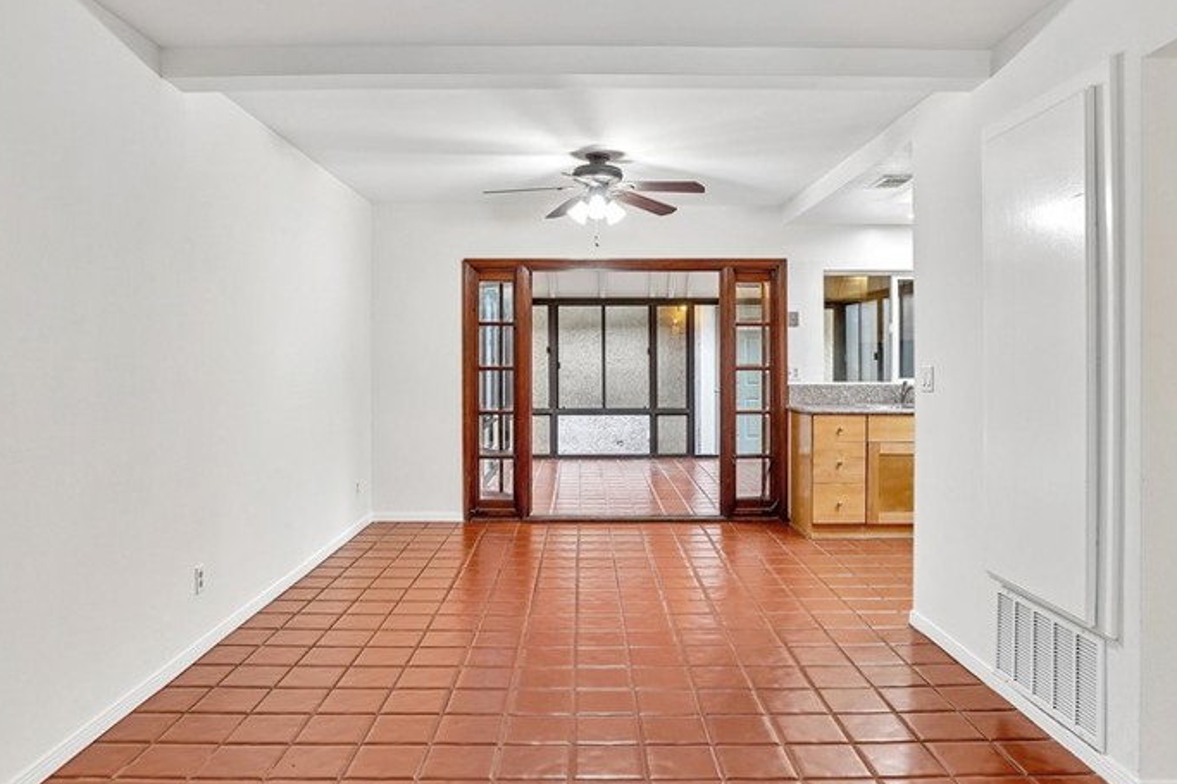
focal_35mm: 24
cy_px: 377
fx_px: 784
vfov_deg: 53.1
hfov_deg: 73.8
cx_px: 588
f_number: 8
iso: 400
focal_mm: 16
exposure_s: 1/4
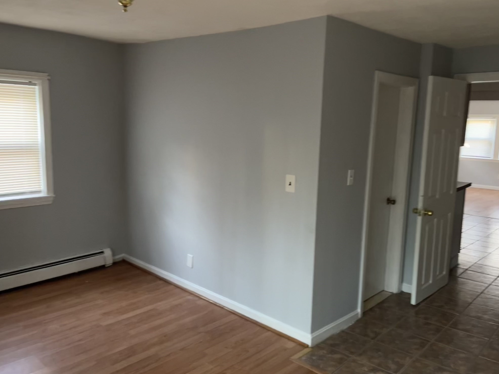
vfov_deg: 51.4
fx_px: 389
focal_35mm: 27
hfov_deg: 65.3
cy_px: 191
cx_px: 251
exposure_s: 1/40
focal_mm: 5.1
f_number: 1.6
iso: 500
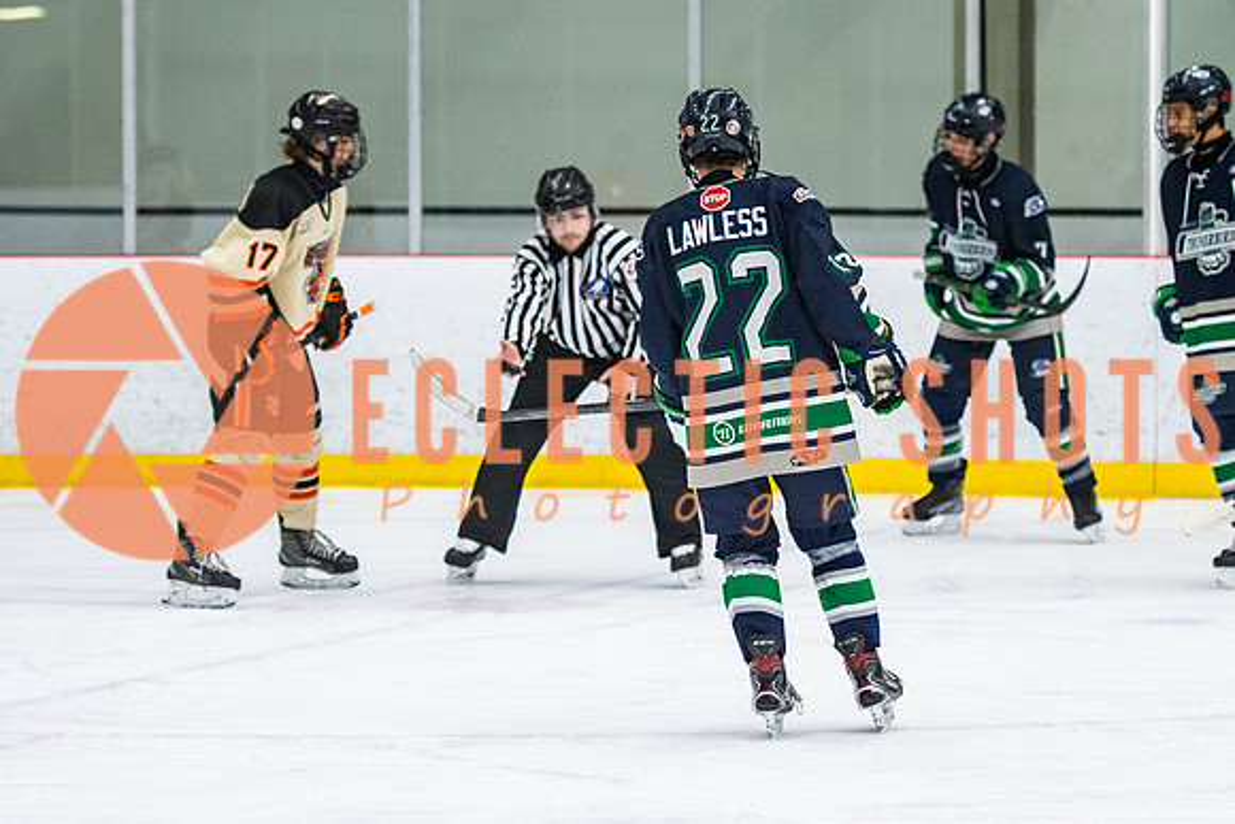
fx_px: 6375
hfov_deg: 11.1
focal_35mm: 186
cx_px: 747
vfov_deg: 7.4
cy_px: 327
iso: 1800
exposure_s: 1/640
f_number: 2.8
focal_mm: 102
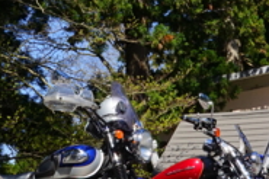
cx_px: 127
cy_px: 12
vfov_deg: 11.6
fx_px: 873
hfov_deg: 17.5
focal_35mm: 117
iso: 100
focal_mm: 18
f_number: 11
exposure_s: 1/125
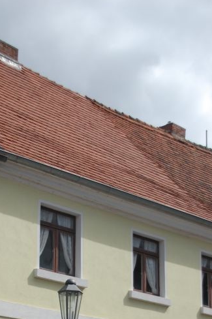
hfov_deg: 18.9
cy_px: 291
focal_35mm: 72
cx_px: 78
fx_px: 637
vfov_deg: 27.1
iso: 200
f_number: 4
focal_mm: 26
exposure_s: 1/1600
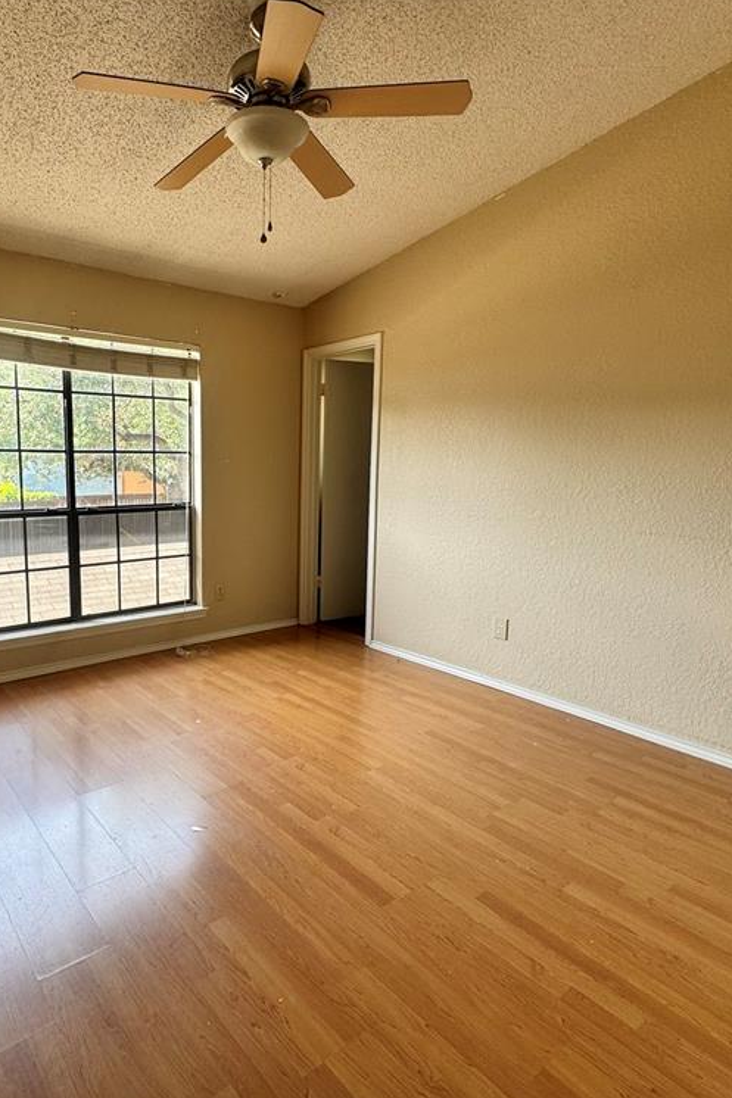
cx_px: 218
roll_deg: -0.8
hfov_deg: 59.8
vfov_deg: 84.0
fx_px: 610
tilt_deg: -8.2
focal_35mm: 20
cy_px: 546
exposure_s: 1/99
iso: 40
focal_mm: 2.22
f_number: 2.2
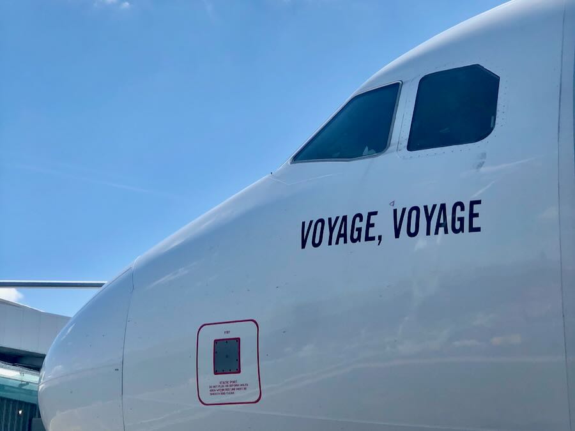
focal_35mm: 57
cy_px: 216
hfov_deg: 33.8
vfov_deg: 25.7
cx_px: 288
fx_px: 947
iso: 20
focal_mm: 6.6
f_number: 2.8
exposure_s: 1/1297
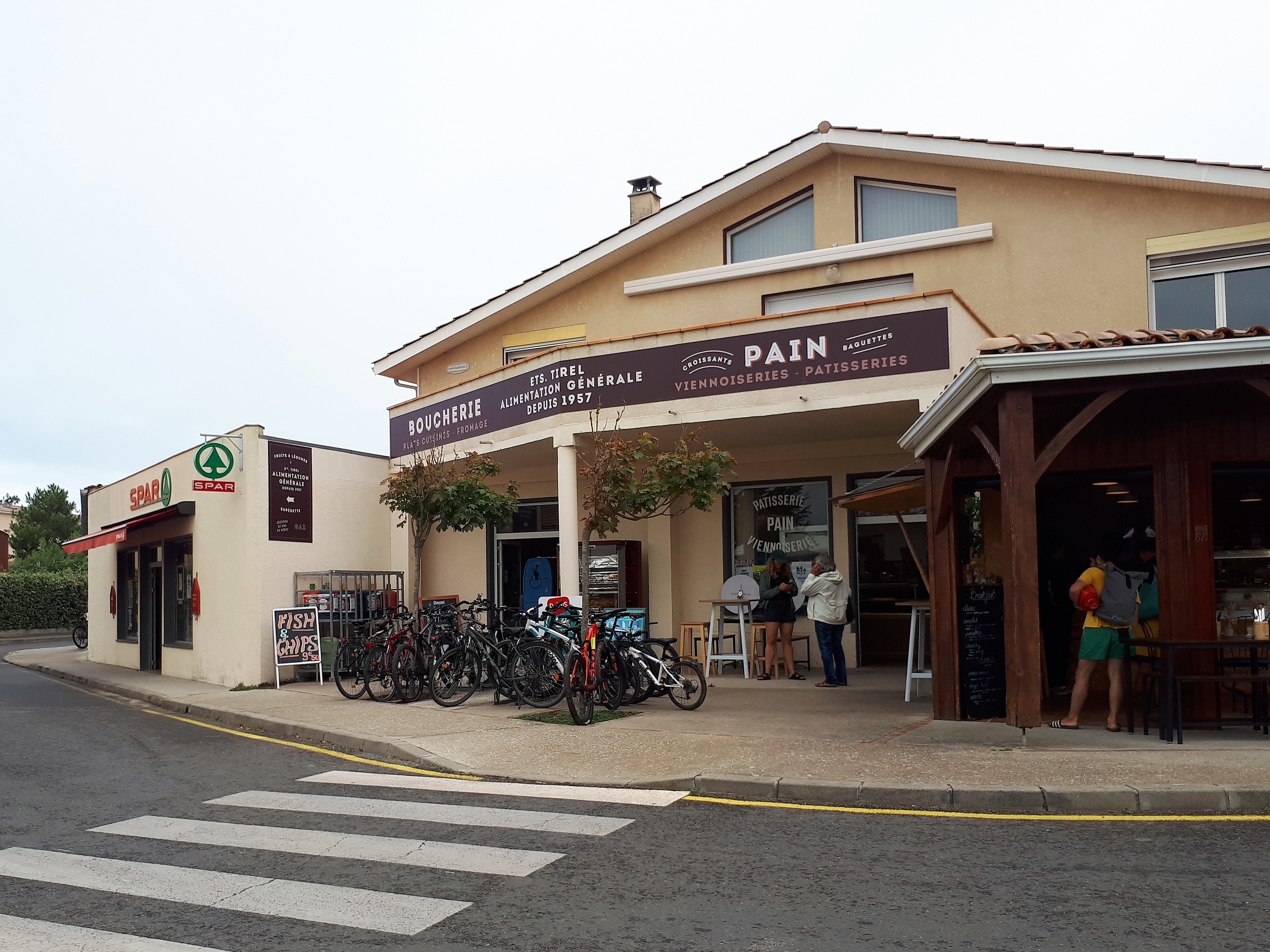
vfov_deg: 51.4
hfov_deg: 65.3
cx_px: 635
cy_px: 476
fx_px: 991
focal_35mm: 27
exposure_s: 1/766
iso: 40
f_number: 1.9
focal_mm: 3.6
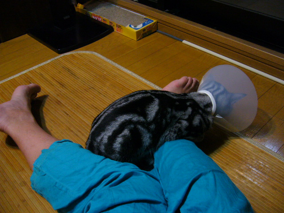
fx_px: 287
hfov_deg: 52.6
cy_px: 106
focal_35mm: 35
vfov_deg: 40.7
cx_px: 142
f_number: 2.8
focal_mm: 5.8
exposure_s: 1/8
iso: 200
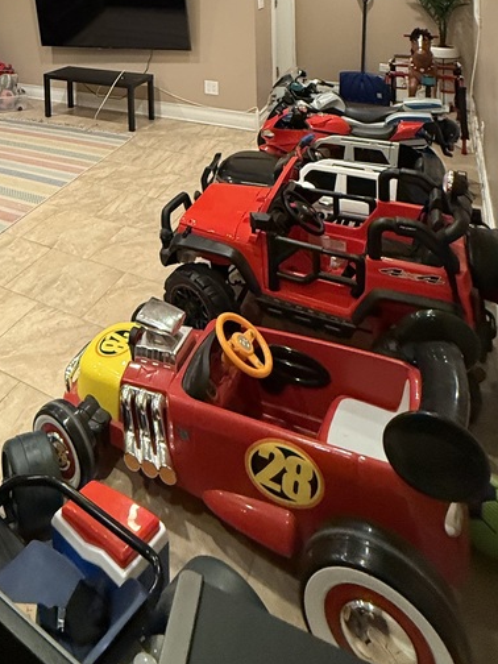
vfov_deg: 47.6
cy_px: -25
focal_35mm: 30
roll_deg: +1.1
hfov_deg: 41.7
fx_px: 575
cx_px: 21
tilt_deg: -0.3
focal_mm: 2.22
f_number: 2.2
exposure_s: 1/60
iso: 400
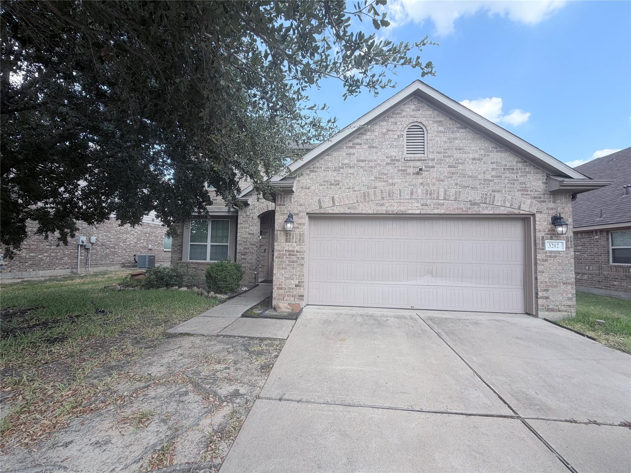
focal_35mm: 14
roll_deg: -1.0
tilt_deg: +3.7
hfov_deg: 102.1
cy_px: 236
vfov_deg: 85.7
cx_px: 316
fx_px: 255
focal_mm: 2.22
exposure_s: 1/502
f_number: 2.2
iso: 40
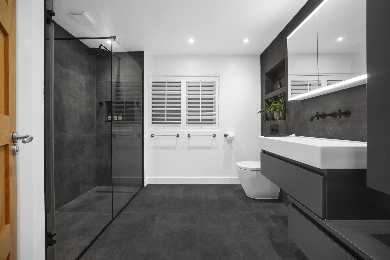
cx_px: 195
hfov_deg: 108.3
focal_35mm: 13
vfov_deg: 85.4
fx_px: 141
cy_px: 130
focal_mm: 13
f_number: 9
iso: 200
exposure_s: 1
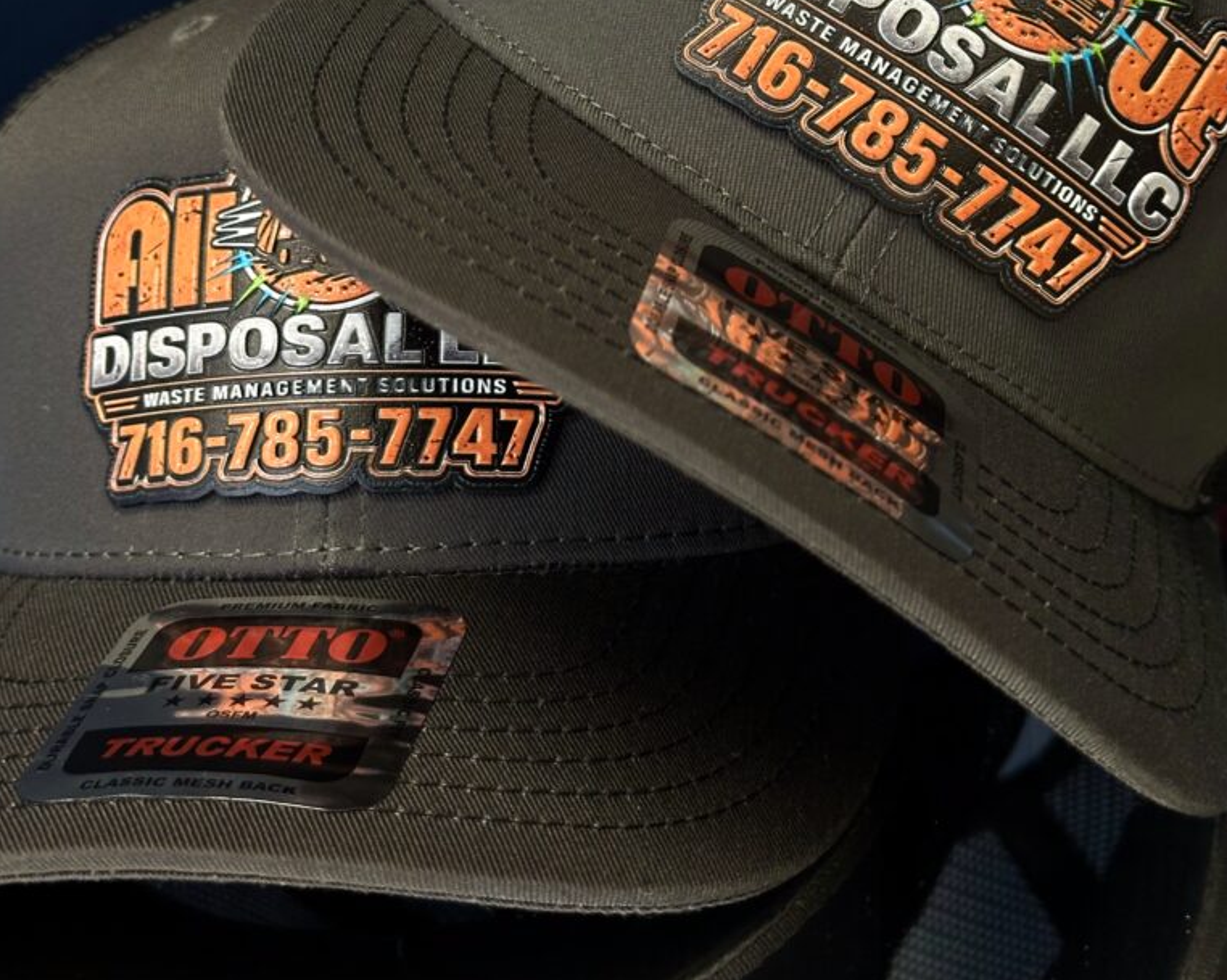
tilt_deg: -13.9
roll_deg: +3.2
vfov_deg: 24.0
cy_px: 291
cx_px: 614
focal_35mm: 63
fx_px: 2287
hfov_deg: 30.0
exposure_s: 1/60
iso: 125
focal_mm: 6.86
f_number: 1.78
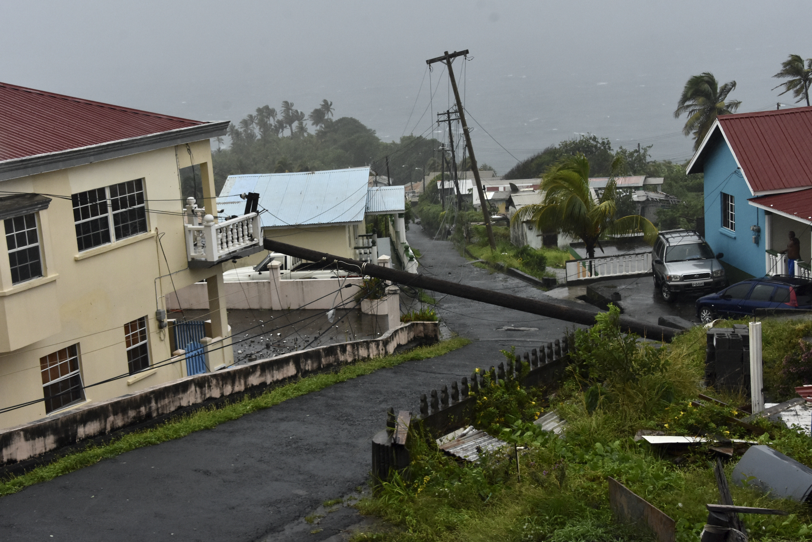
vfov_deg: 23.8
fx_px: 1286
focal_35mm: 57
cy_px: 271
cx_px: 406
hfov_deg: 35.0
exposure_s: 1/320
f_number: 8
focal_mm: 38
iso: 800
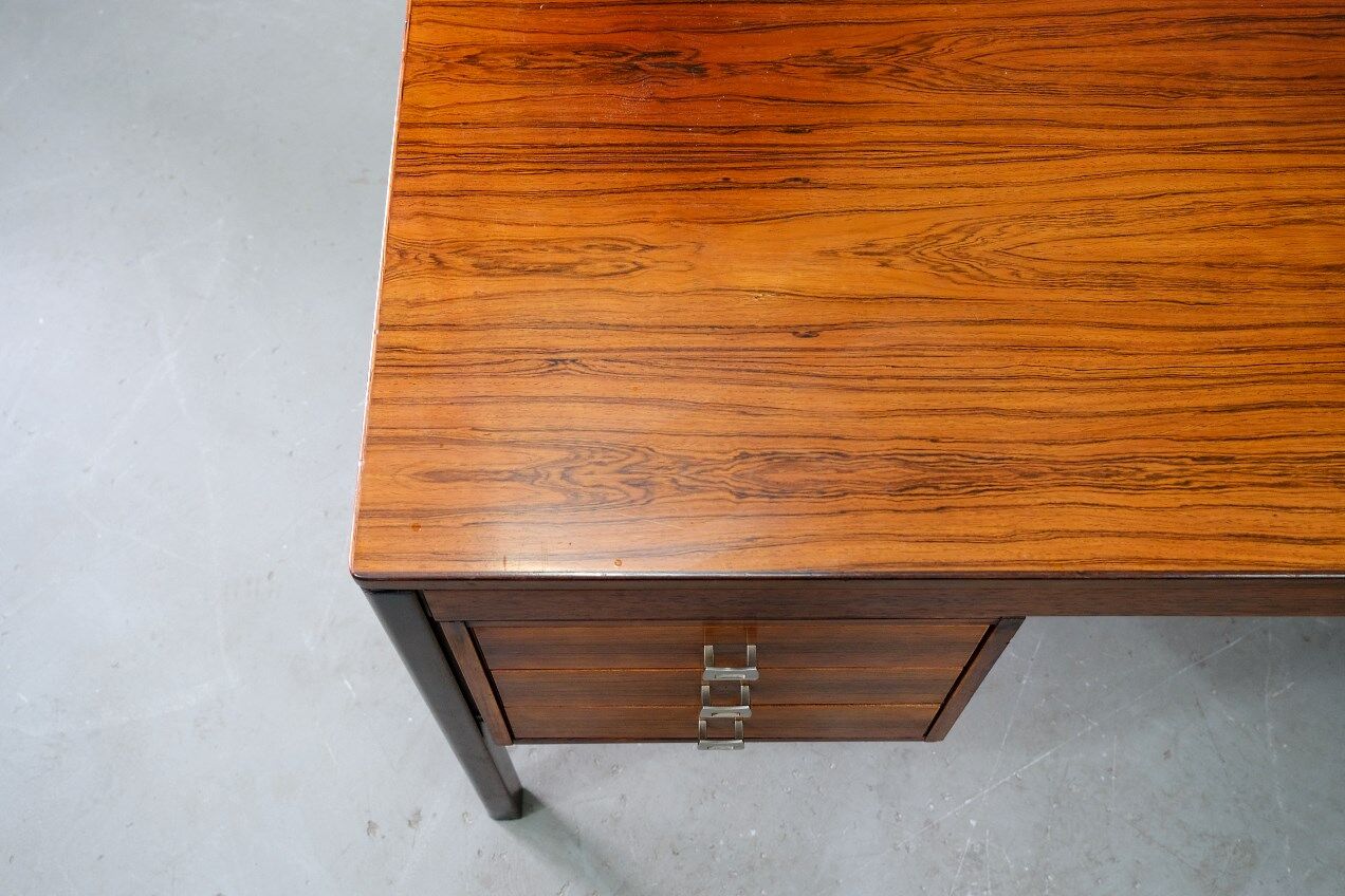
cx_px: 672
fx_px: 1233
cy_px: 448
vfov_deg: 40.0
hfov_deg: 57.2
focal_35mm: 33
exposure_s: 1/30
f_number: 4
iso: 1000
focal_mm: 22.3
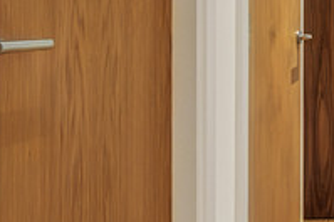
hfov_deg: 24.3
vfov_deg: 18.8
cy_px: 61
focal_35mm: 72
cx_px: 445
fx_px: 667
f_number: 5
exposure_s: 1/125
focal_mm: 14
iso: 2500
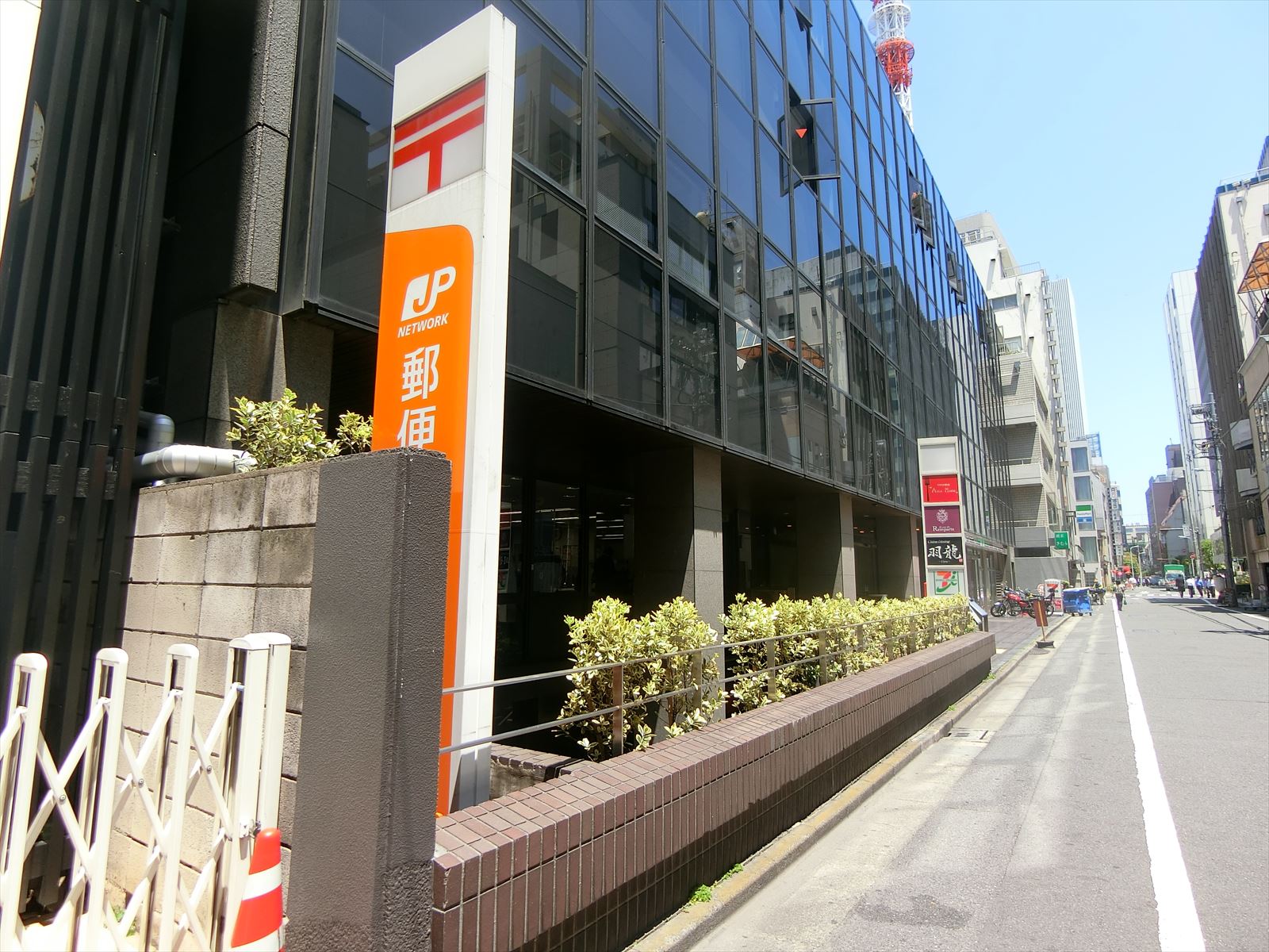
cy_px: 476
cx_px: 634
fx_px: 697
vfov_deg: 68.7
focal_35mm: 19
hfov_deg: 84.7
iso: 80
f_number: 2.7
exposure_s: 1/800
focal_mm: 4.06
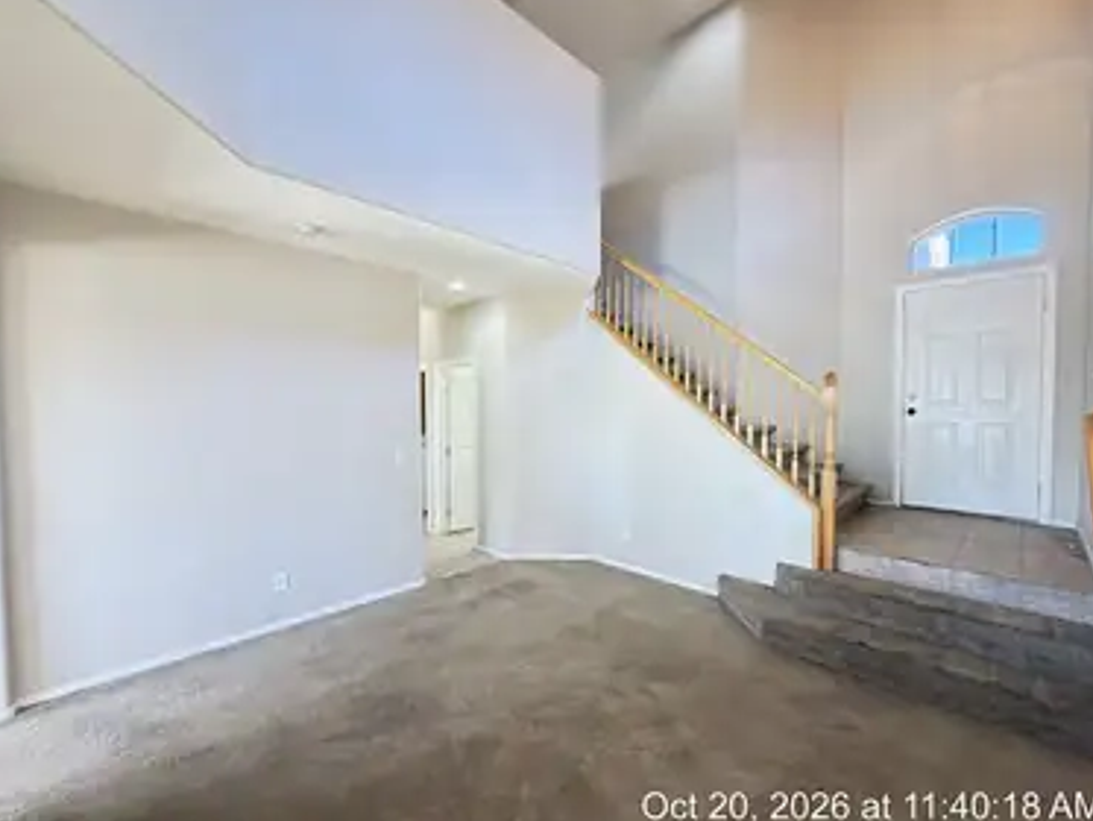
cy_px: 422
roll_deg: +0.2
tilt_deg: -2.6
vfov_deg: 81.8
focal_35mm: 15
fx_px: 474
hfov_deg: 98.1
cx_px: 554
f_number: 2.2
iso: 500
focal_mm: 2.22
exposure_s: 1/60
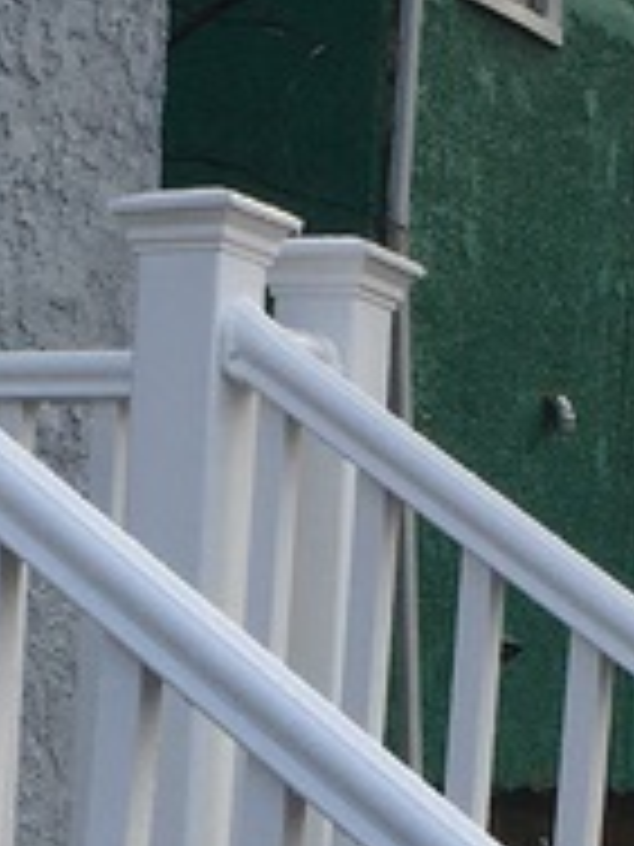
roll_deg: -2.5
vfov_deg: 12.3
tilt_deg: +0.2
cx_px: 175
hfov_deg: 9.4
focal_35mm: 158
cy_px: 976
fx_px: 3858
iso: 25
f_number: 2.2
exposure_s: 1/754
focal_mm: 4.15
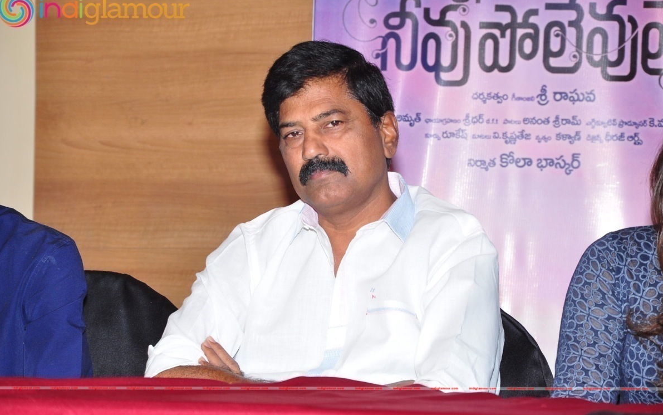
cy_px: 212
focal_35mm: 162
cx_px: 330
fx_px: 2919
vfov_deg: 8.1
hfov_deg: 13.0
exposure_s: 1/125
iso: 500
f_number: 8
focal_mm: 105
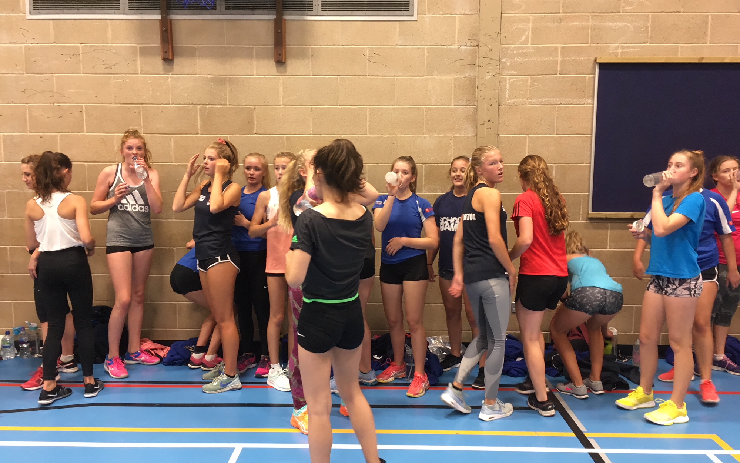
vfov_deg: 40.6
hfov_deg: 61.2
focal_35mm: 31
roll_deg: +0.1
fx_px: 625
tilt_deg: -6.0
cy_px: 237
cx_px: 368
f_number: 2.2
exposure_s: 1/33
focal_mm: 4.15
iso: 125
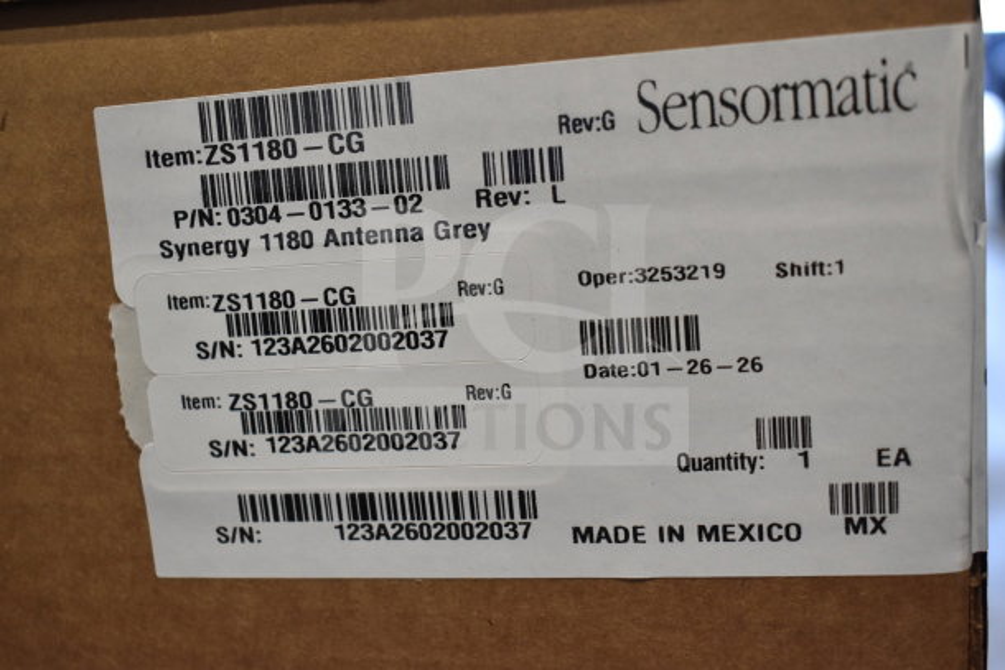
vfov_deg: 29.9
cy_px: 335
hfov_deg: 43.6
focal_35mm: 45
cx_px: 502
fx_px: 1256
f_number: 4.2
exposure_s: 1/50
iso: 1250
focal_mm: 30
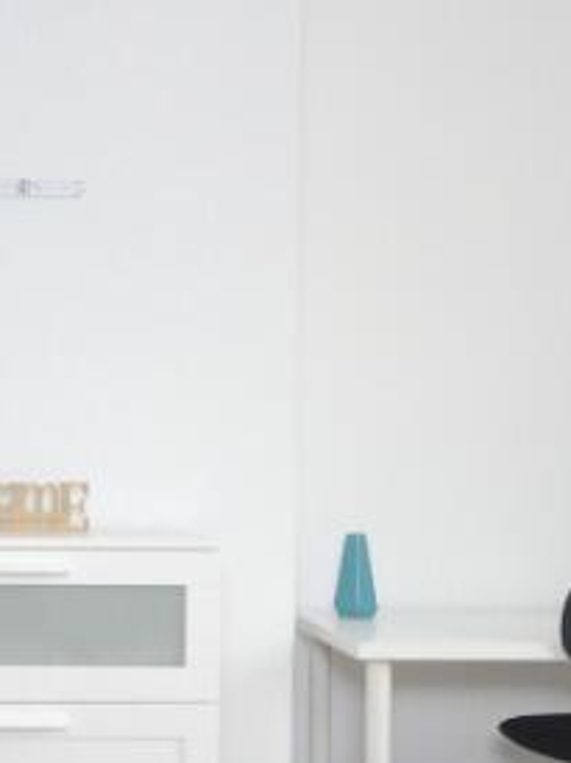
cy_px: 461
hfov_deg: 26.2
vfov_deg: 35.4
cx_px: 64
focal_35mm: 54
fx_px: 1190
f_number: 5
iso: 400
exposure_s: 1/160
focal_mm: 10
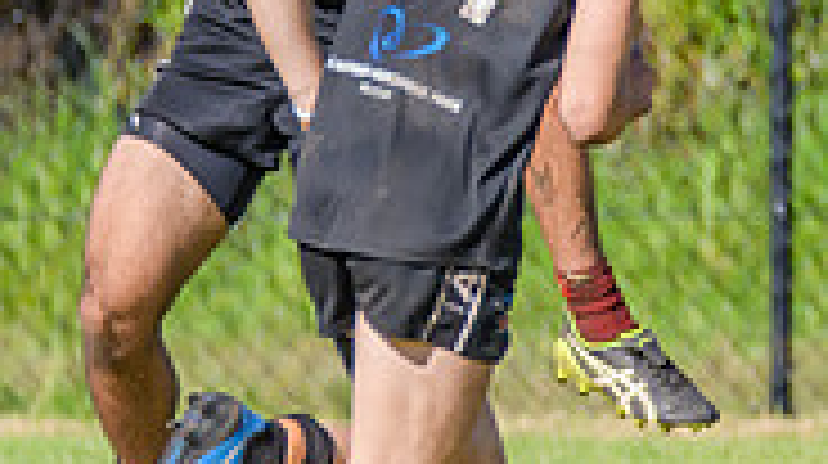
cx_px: 246
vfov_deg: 0.4
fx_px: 64912
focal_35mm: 2960
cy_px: -259
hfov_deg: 0.7
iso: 800
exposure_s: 1/2000
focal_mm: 550
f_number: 7.1
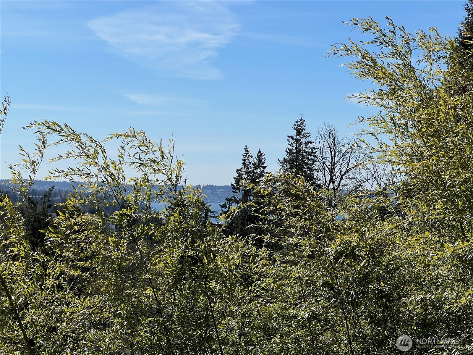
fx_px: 1052
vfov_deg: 19.1
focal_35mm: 77
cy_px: 178
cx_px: 236
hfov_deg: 25.3
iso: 32
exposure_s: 1/1376
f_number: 2.8
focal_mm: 9
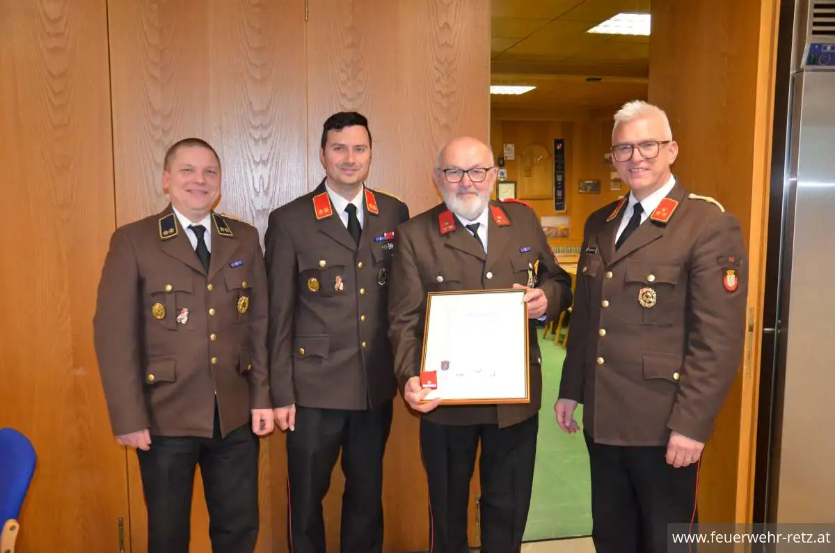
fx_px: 764
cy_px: 276
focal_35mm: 33
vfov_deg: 39.8
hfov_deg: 57.3
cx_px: 418
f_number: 3.8
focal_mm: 22
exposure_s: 1/60
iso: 2800
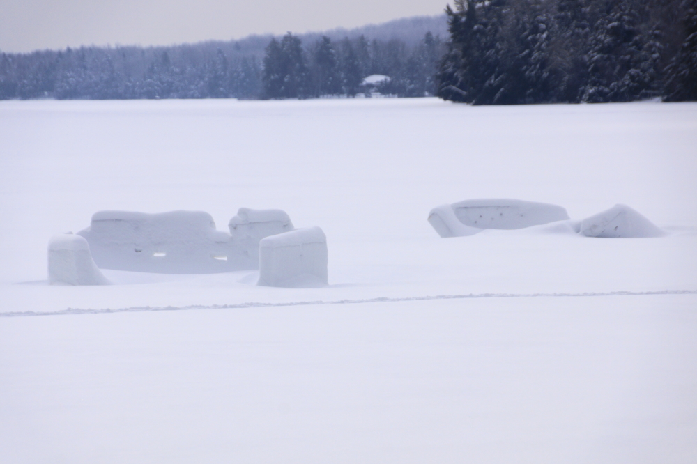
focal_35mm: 240
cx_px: 348
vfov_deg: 5.7
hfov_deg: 8.6
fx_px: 4645
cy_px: 232
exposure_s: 1/320
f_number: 9
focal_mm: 160
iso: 100
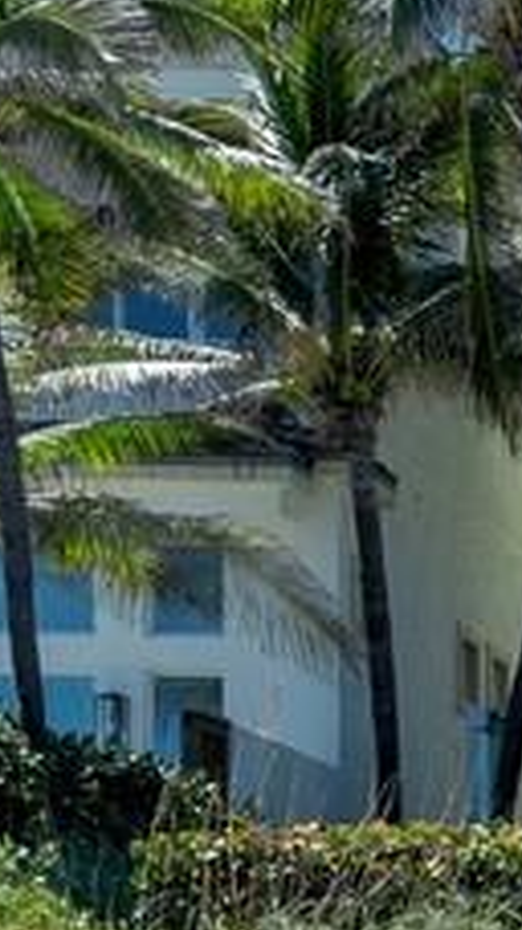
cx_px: 1696
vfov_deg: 11.8
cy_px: 1354
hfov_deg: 6.2
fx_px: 4337
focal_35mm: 176
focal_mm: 24
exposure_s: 1/250
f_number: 11
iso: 100
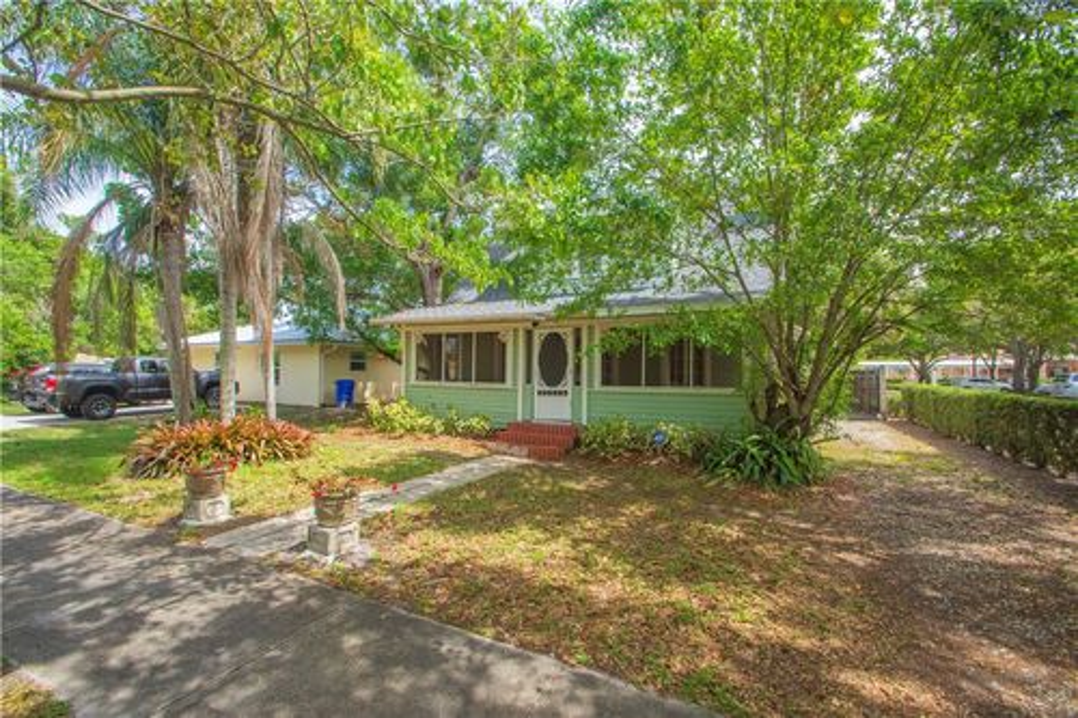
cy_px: 359
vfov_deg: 77.3
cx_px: 539
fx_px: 449
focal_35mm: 15
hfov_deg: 100.4
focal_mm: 10
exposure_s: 1/500
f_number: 8
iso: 500
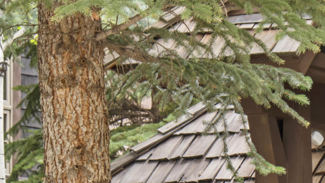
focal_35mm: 276
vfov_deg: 4.4
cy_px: 289
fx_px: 2378
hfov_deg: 7.7
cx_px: 505
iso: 100
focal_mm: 62
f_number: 8
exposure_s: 1/3
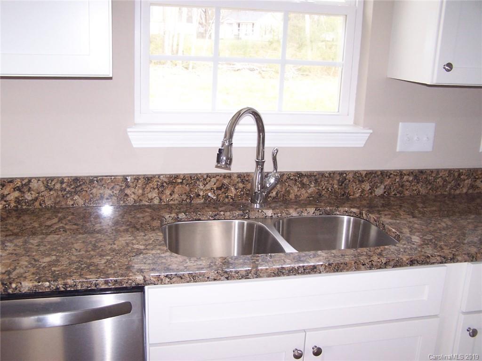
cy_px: 180
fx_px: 529
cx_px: 241
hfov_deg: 49.0
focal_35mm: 38
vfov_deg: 37.7
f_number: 2.8
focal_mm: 6.3
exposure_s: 1/60
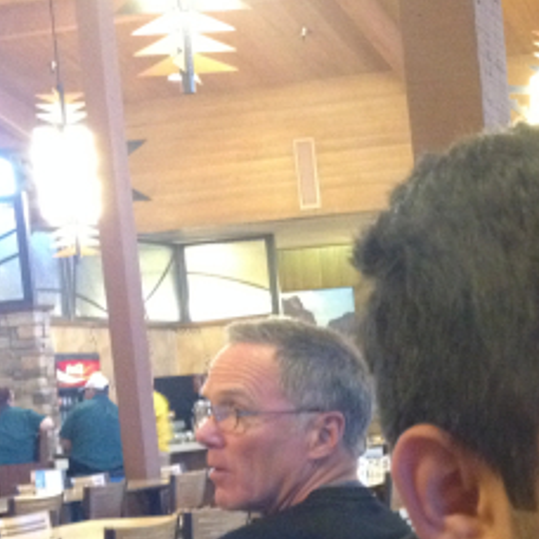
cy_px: 480
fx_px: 1533
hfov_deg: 18.5
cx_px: 707
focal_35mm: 87
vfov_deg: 19.6
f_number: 2.4
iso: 500
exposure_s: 1/15
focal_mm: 4.28
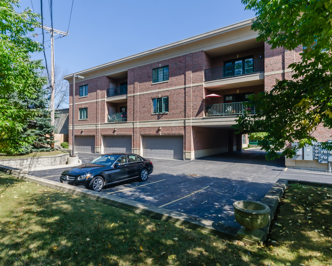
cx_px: 173
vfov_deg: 67.3
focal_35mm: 20
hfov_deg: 79.5
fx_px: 199
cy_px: 130
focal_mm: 11.5
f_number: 16
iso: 100
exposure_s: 1/200
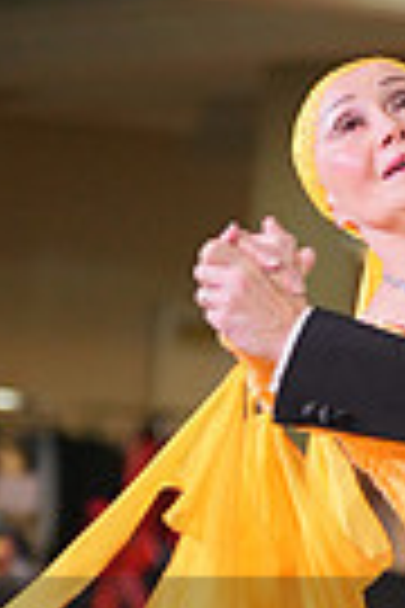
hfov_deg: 3.7
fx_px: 6328
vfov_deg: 5.5
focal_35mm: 375
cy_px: 730
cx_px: 524
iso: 1600
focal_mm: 87
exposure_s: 1/500
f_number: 2.8
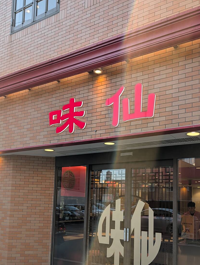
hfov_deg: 40.8
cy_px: 176
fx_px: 269
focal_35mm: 35
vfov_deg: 51.6
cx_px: 102
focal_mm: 6.9
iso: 38
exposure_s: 1/242
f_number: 1.68
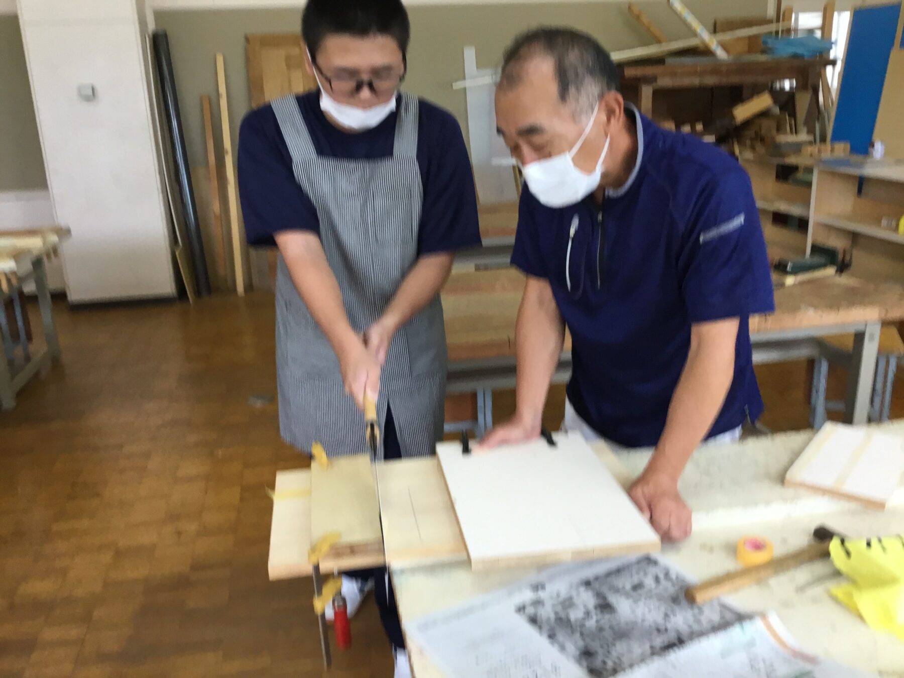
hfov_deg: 58.4
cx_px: 452
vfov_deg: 45.4
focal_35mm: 31
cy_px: 339
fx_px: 810
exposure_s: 1/30
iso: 25
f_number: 2.4
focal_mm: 3.3
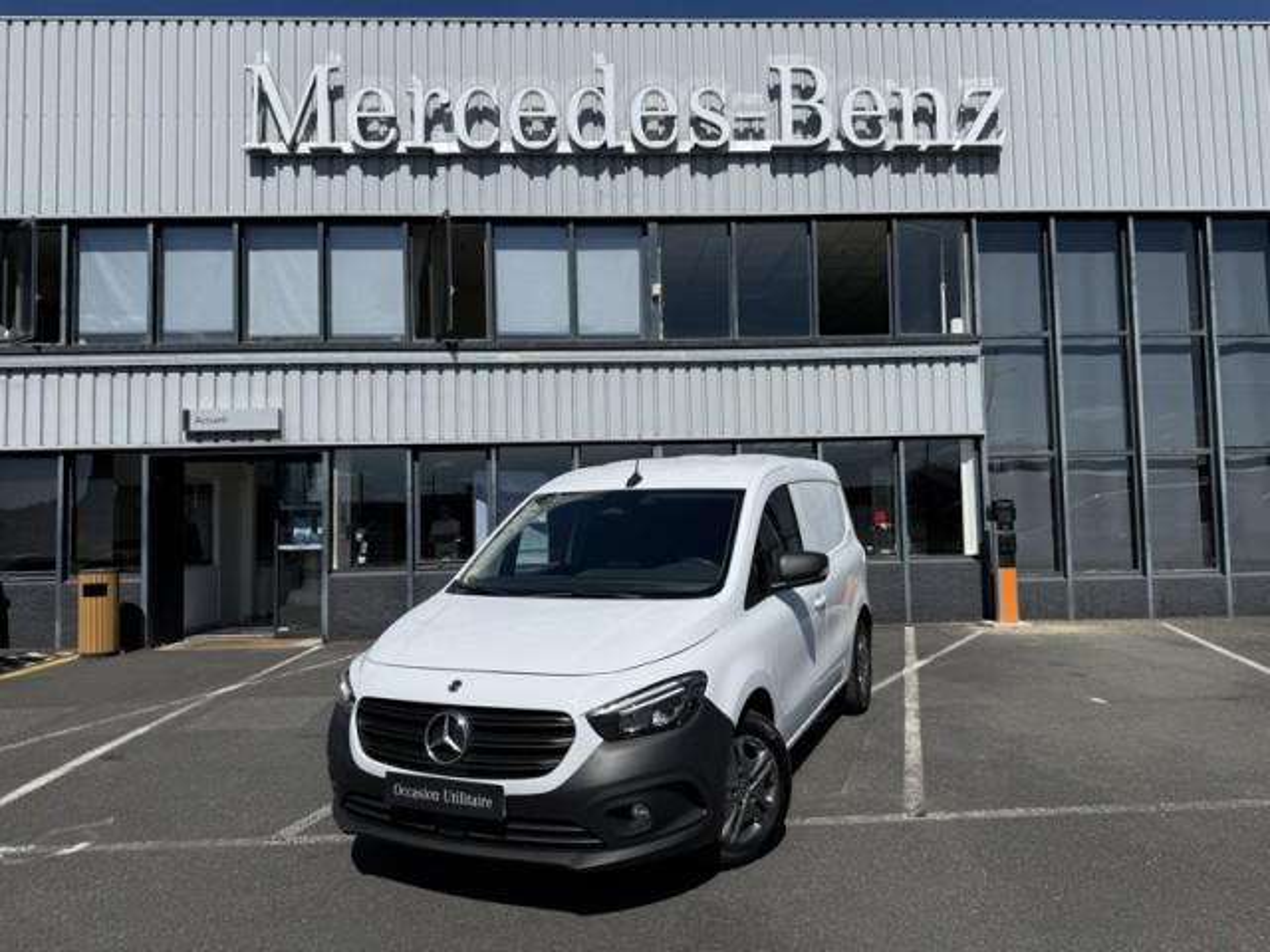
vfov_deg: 56.8
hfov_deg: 71.6
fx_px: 881
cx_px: 635
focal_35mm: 24
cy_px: 476
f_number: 1.78
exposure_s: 1/10309
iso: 80
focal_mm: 6.76
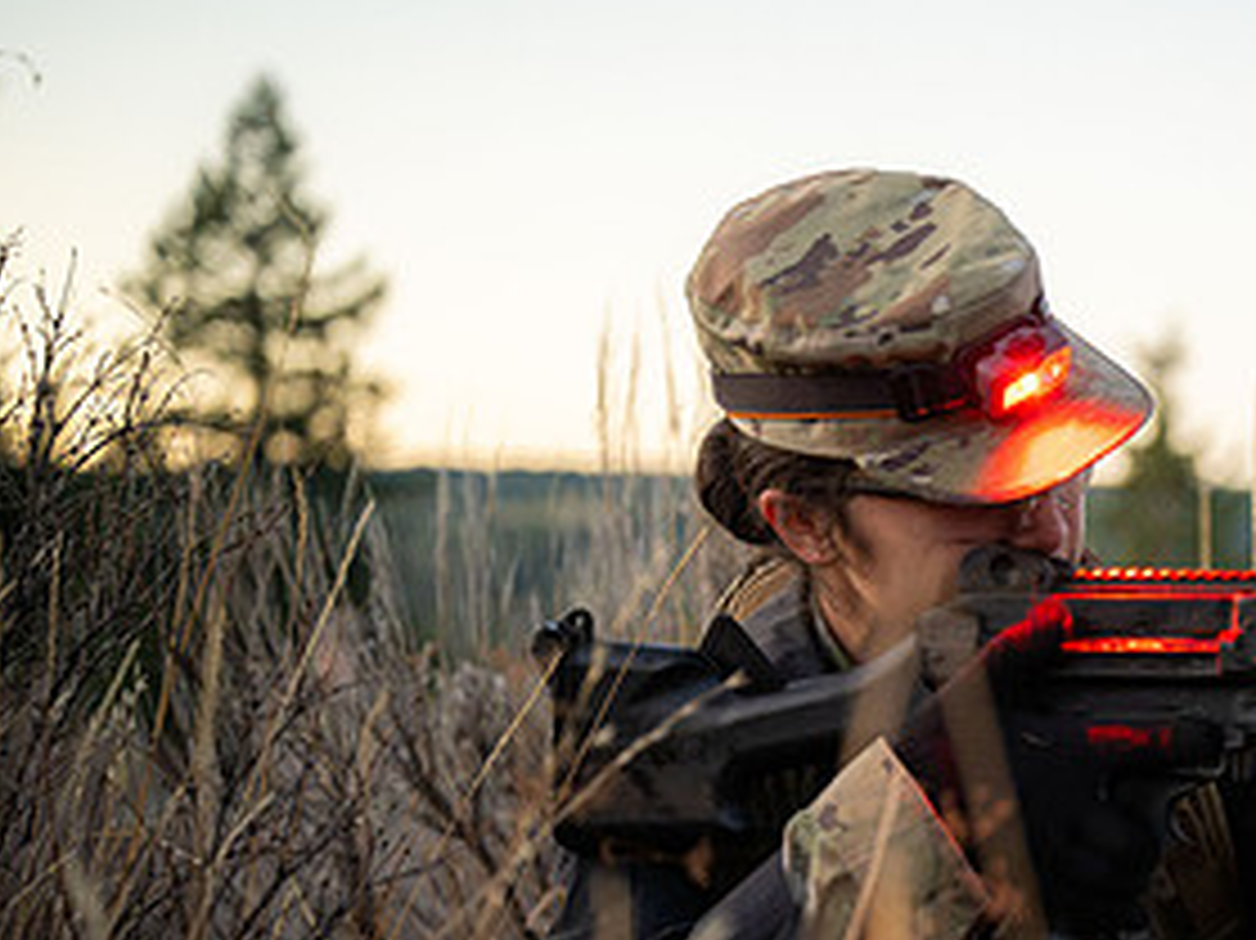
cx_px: 1283
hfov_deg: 16.6
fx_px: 4207
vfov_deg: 12.7
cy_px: 771
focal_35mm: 116
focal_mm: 58
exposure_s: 1/125
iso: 5000
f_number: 2.8
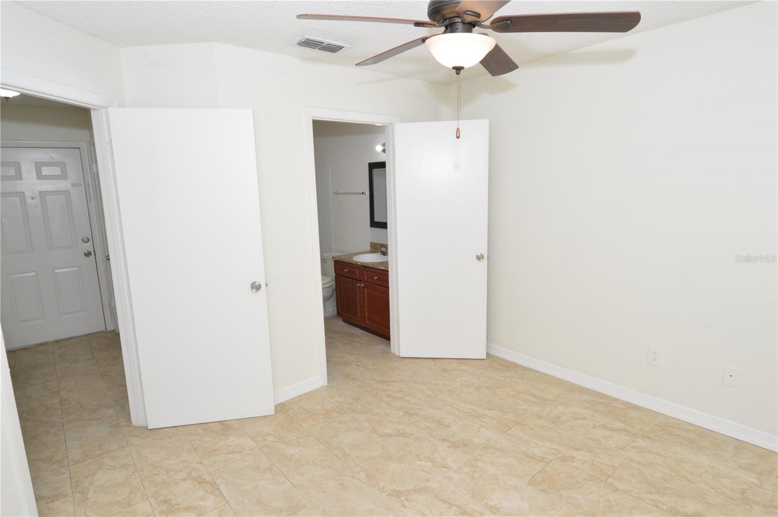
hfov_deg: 90.1
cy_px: 258
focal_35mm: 18
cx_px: 389
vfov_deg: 67.3
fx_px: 389
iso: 800
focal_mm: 12
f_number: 10
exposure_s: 1/80
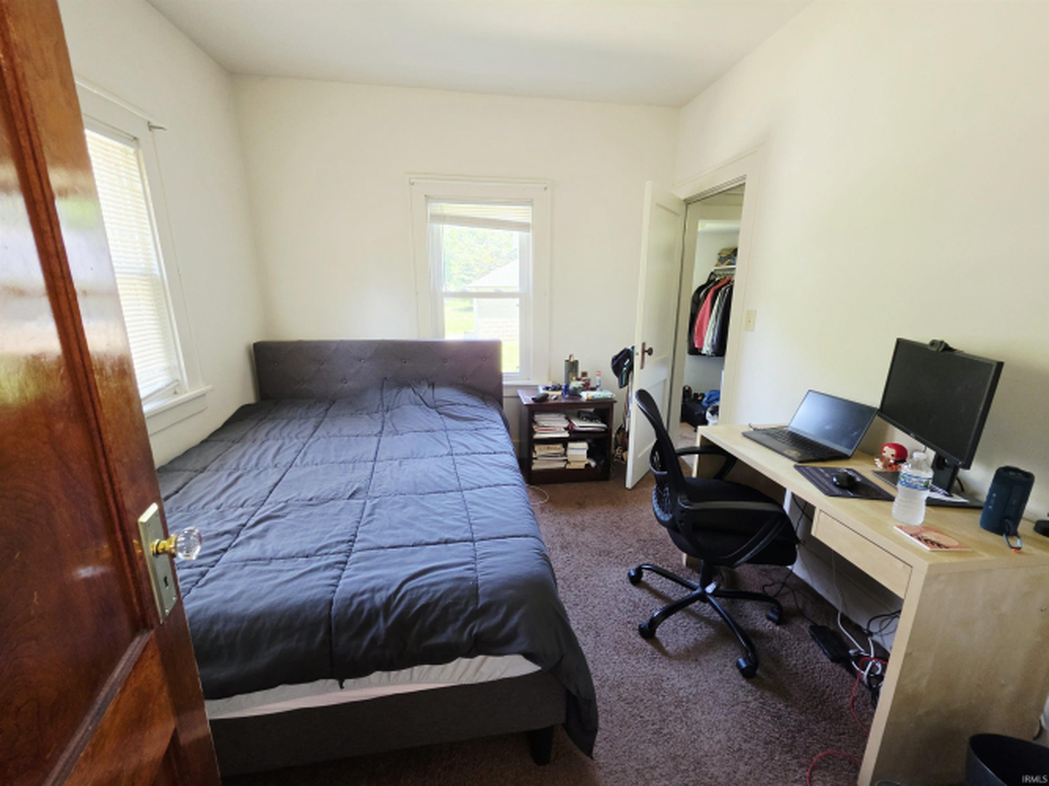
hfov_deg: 106.2
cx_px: 524
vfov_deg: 89.9
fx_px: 394
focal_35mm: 13
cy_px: 393
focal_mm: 2.2
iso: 160
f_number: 1.9
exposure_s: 1/60
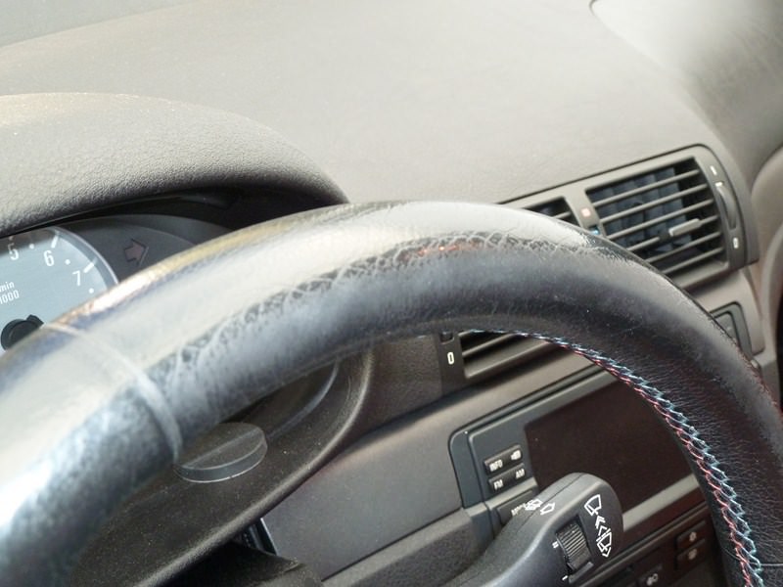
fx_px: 995
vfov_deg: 32.9
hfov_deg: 42.9
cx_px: 392
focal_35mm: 44
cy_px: 294
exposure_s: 1/30
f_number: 3.7
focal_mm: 7.3
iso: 320
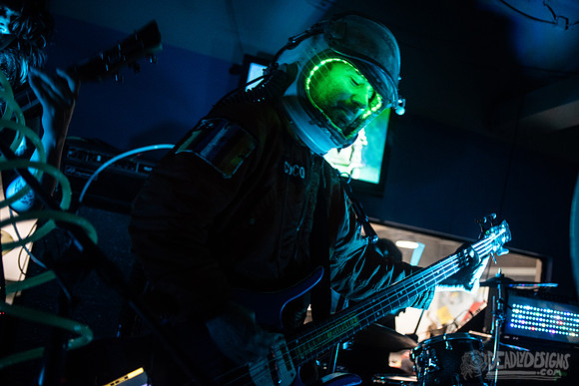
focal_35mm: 35
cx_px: 290
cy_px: 193
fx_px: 563
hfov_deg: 54.4
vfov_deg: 37.9
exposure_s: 1/80
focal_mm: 35
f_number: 2.8
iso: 2500
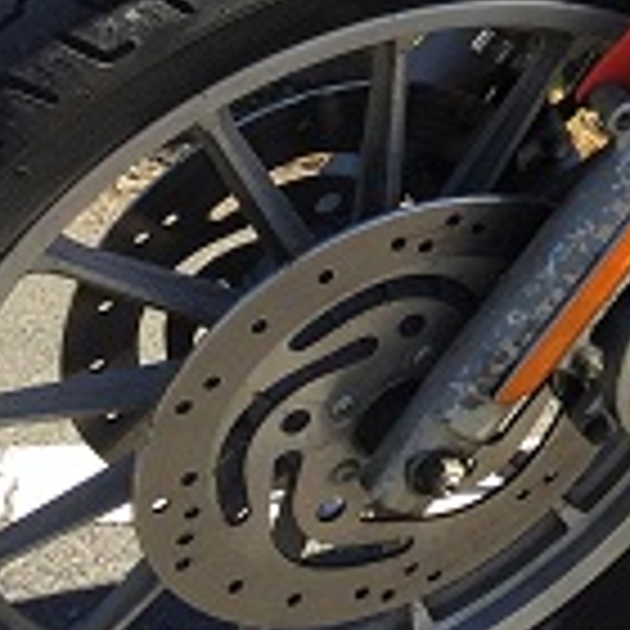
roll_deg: -2.8
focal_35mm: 129
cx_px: 1188
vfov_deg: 13.2
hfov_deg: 12.2
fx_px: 2656
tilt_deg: -10.9
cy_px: -124
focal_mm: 4.15
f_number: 2.2
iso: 32
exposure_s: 1/534
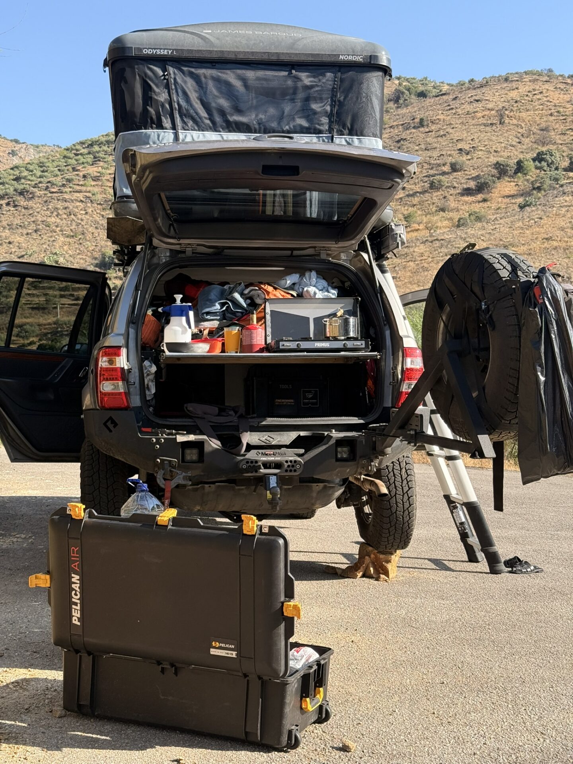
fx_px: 1059
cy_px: 382
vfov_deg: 39.7
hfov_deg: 30.3
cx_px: 286
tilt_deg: -1.2
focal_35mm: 48
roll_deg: -0.3
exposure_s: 1/1795
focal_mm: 6.76
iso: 80
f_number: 1.78
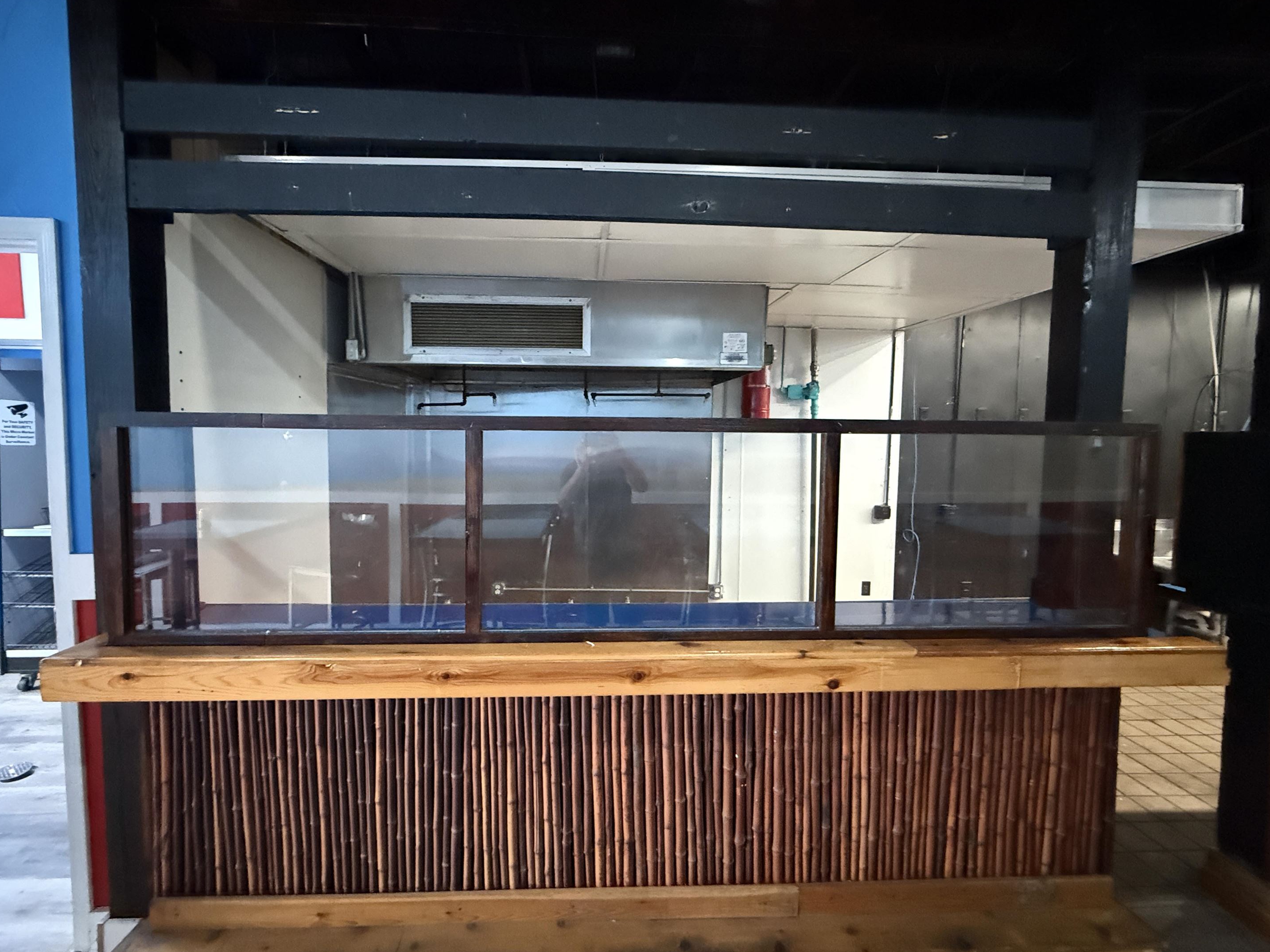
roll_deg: -1.5
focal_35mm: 15
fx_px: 550
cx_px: 613
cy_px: 462
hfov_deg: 98.1
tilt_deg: -2.8
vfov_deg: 81.7
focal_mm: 2.22
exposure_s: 1/40
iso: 1600
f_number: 2.2
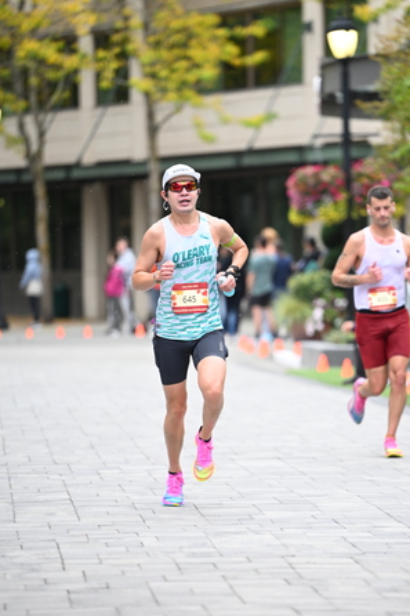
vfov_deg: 9.5
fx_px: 3693
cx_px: 248
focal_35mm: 216
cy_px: 354
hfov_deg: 6.4
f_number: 2.8
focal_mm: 175
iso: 1600
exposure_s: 1/1250
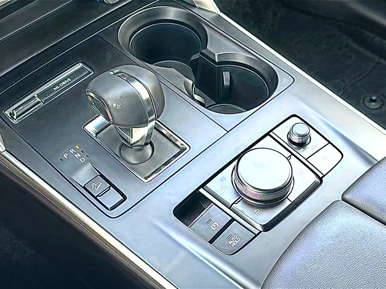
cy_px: 144
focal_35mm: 46
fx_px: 513
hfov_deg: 41.2
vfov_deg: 31.5
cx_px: 193
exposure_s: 1/87
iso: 50
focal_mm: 6.86
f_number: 1.78
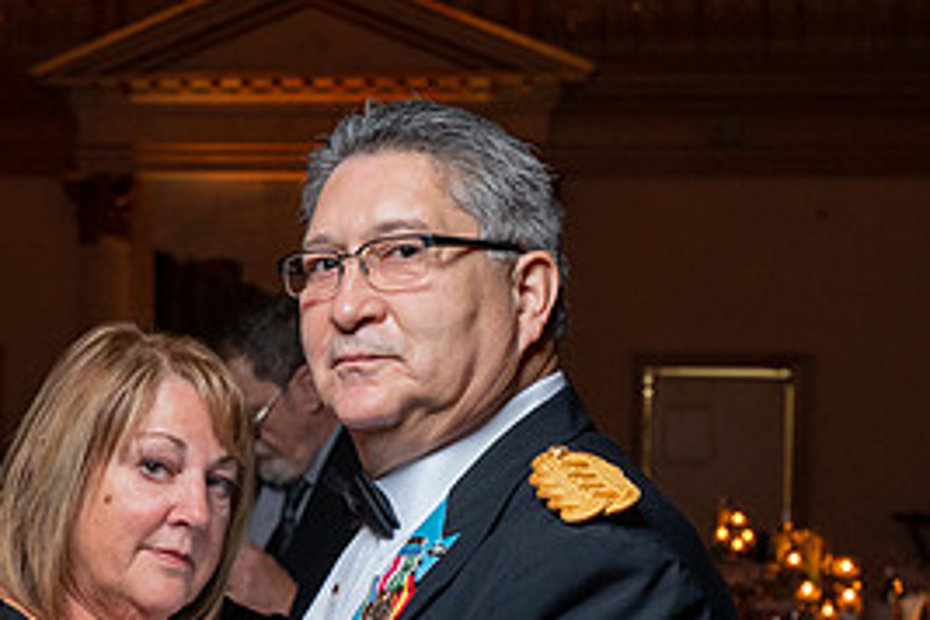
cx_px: 178
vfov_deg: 13.9
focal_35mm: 98
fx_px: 2531
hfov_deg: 20.6
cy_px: 469
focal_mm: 35
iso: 2000
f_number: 4
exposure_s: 1/200
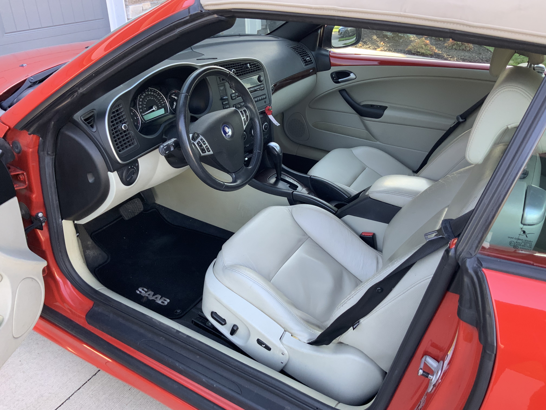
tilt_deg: -28.3
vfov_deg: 48.2
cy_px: 205
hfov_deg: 61.7
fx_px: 457
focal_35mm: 29
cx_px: 273
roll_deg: +1.5
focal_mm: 3
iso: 64
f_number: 1.8
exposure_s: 1/122
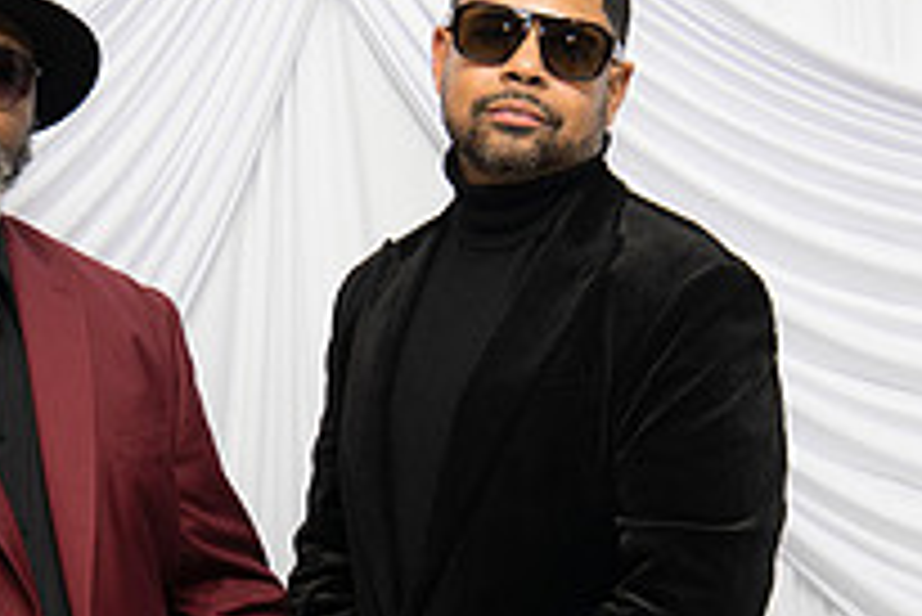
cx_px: 333
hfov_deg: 17.6
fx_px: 2973
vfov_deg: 11.8
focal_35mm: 116
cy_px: 515
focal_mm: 40
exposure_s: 1/160
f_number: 4.7
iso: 800
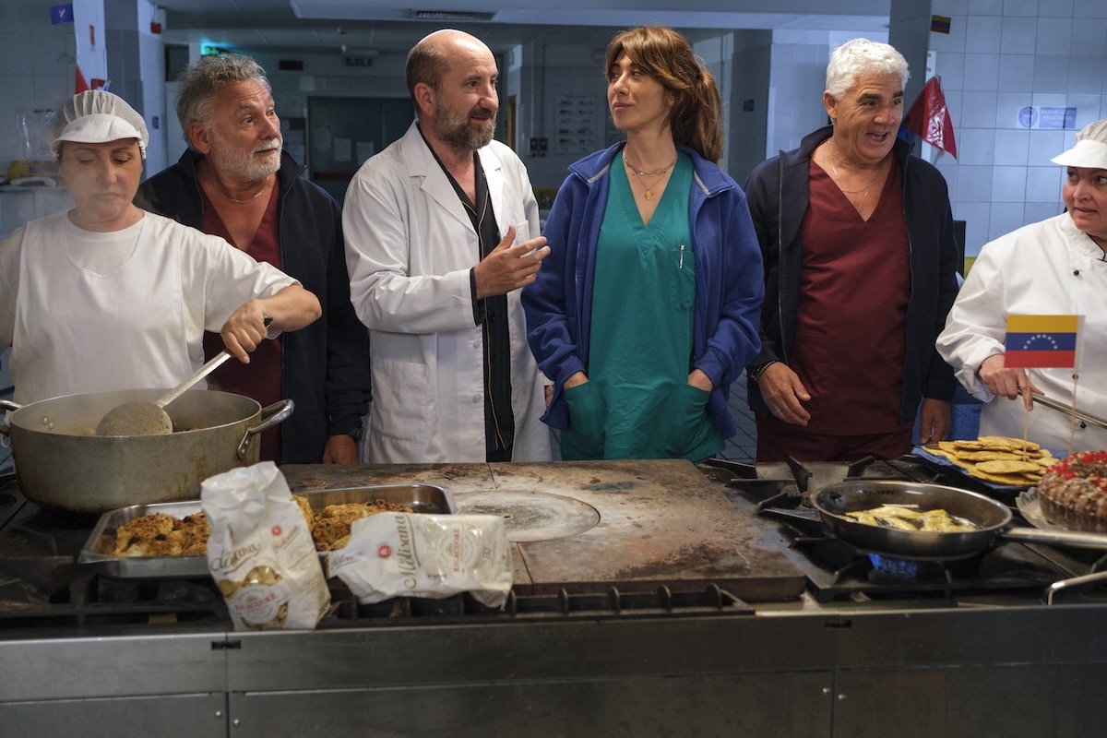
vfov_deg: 33.4
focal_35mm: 40
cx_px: 554
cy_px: 369
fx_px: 1230
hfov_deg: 48.5
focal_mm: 26.6
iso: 3200
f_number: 3.2
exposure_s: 1/125
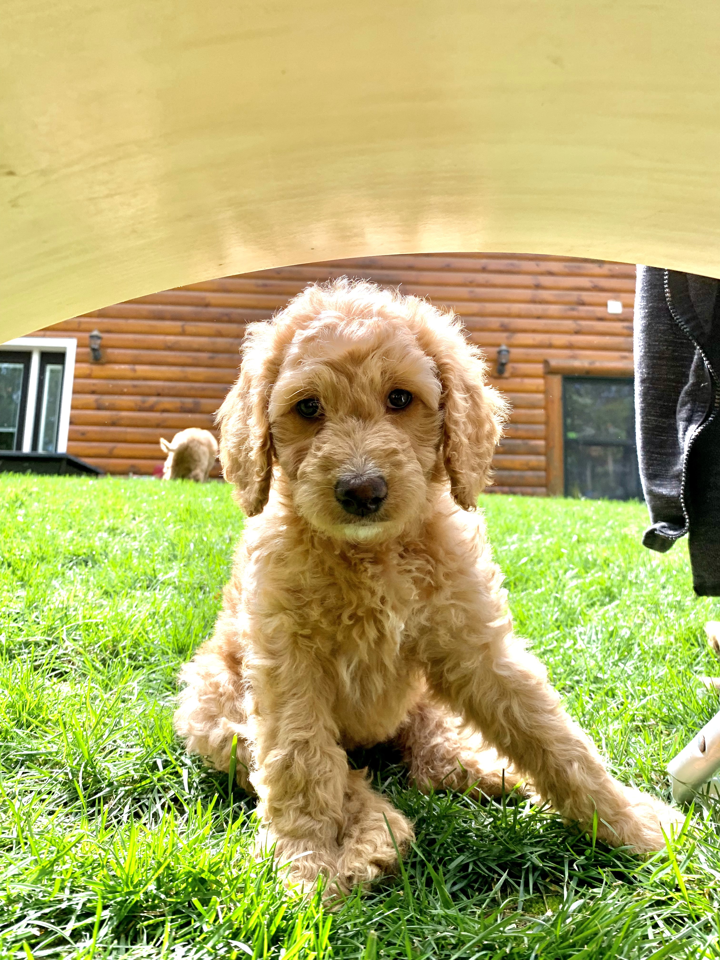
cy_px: 480
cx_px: 360
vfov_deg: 67.3
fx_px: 721
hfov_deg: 53.1
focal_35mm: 26
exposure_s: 1/291
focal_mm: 4.25
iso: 25
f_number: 1.8
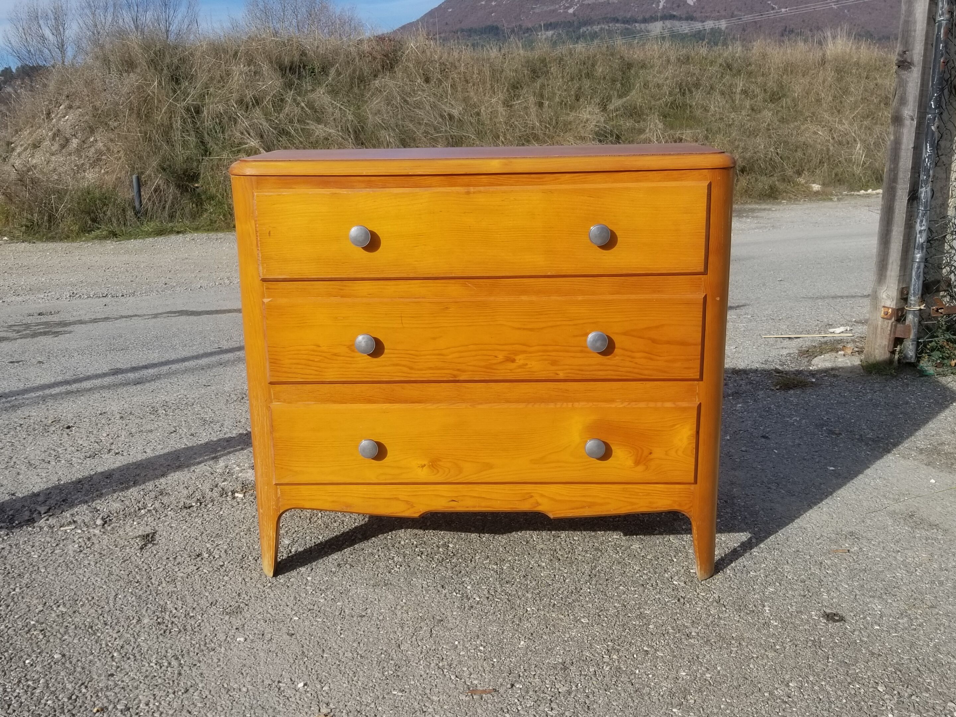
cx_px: 478
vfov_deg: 53.1
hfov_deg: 67.3
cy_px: 358
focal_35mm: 26
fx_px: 718
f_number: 1.7
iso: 50
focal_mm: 4.25
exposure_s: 1/2353
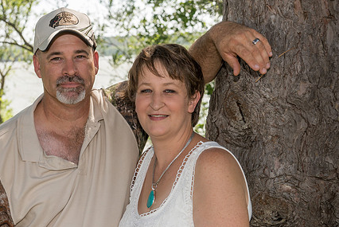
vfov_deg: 20.0
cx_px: 122
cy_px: 149
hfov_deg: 29.5
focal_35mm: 68
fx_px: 641
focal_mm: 50
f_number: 5
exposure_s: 1/160
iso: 100
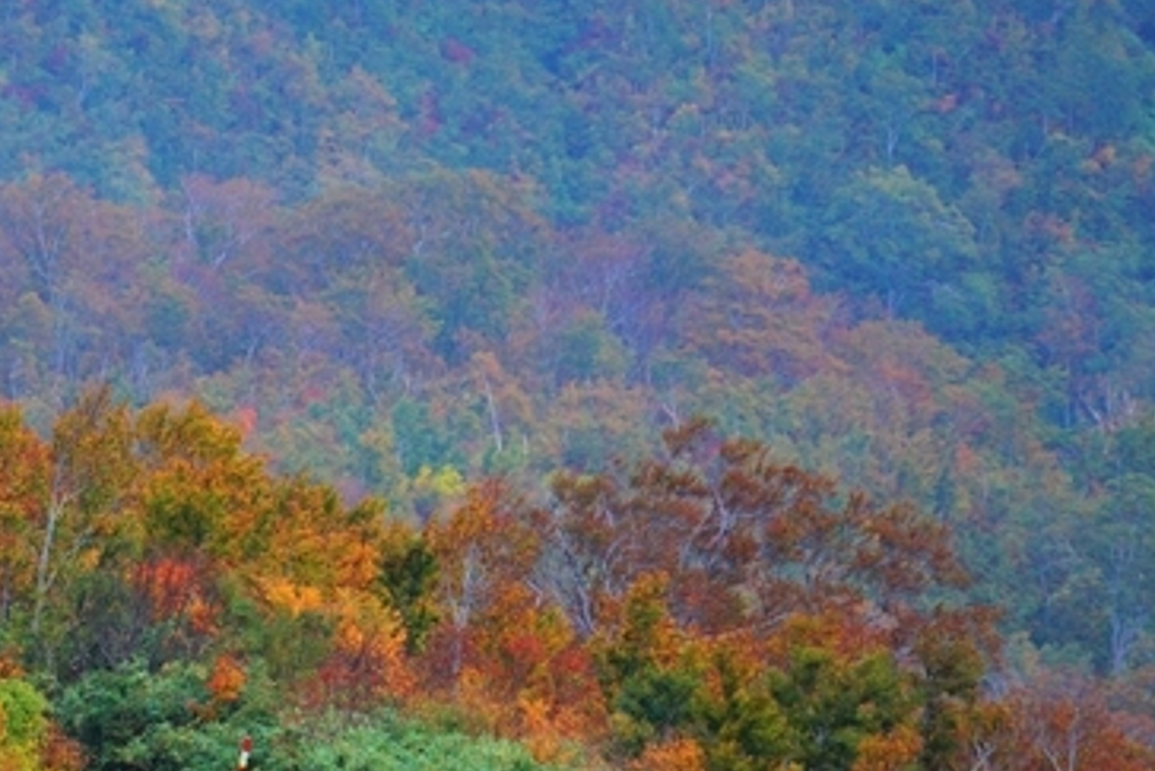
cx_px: -60
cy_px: 774
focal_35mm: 527
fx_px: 16914
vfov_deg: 2.6
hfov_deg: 3.9
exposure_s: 1/500
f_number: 6.3
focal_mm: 240
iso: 2000
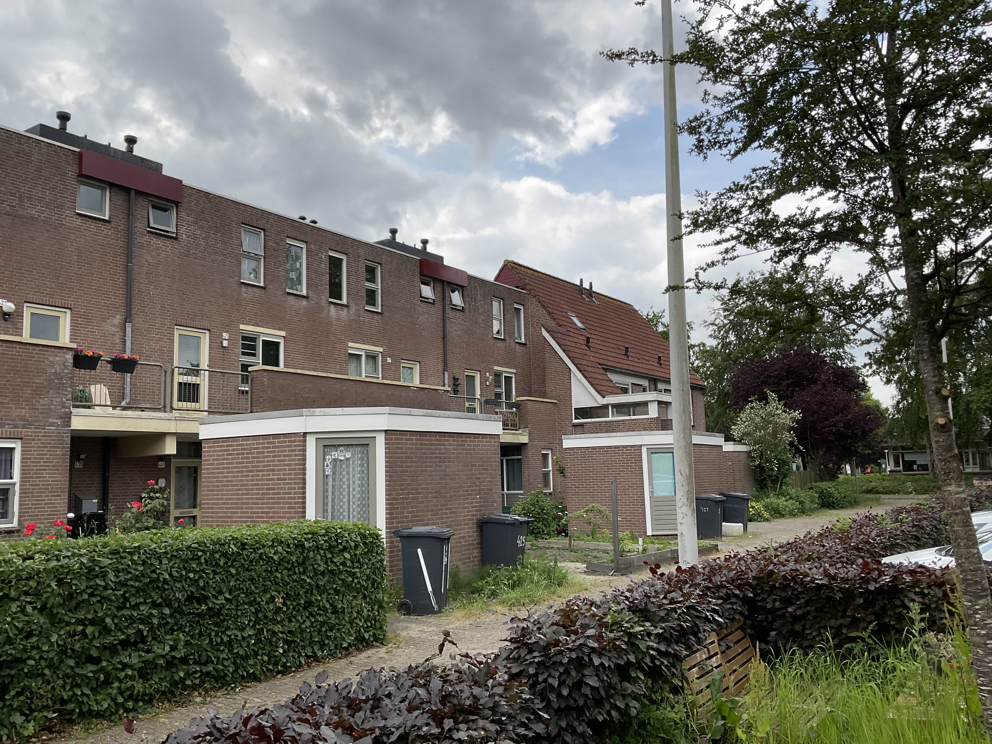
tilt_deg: +6.9
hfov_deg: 61.7
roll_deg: +1.3
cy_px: 372
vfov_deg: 48.2
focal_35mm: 29
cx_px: 496
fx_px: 831
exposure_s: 1/1412
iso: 16
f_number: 1.8
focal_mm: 3
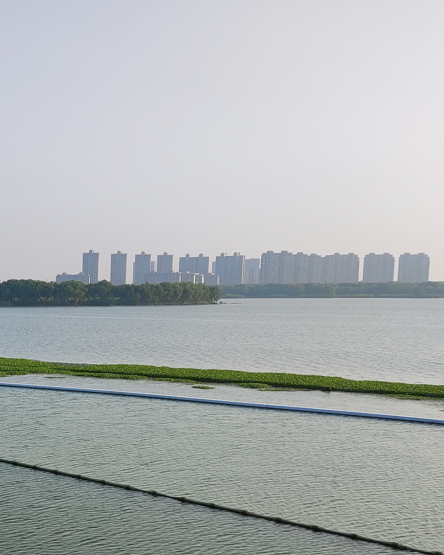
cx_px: -79
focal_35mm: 54
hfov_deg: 25.4
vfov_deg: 33.9
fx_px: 887
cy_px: 430
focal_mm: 4.74
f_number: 1.79
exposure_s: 1/615
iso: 50
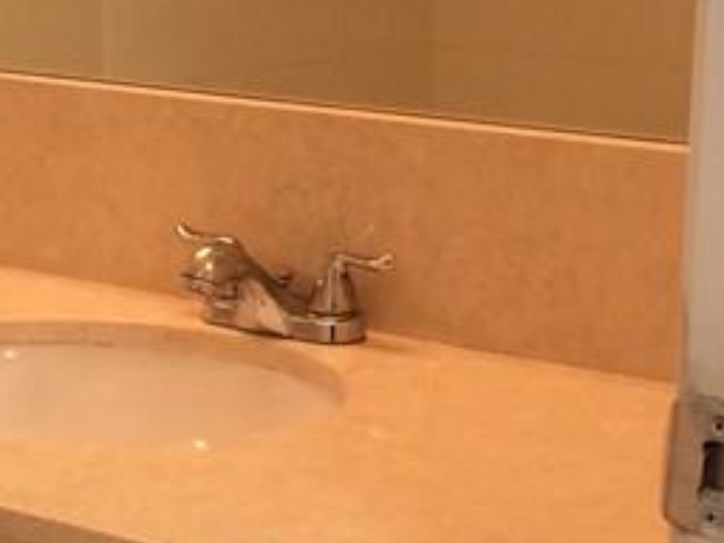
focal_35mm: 120
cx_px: 238
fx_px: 2510
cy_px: 393
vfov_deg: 12.3
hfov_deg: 16.4
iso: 80
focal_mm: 4.12
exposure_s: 1/30
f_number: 2.2
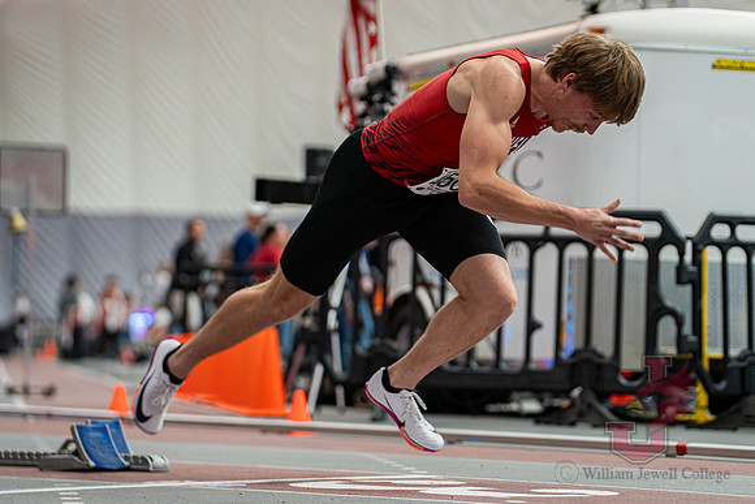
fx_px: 2977
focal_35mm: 142
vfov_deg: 9.7
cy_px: 273
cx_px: 413
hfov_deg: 14.5
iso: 2000
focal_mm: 106
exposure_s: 1/1000
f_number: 2.8
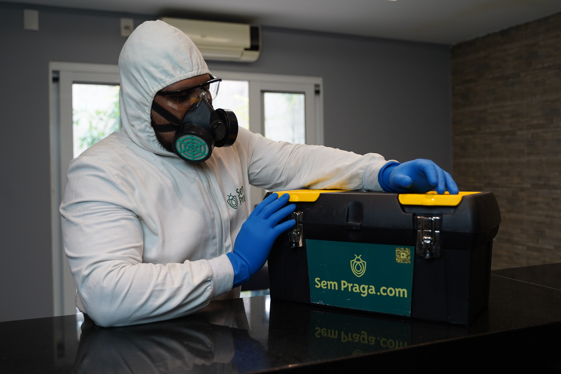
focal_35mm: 35
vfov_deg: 37.8
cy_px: 183
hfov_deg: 54.4
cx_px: 278
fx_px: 545
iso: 500
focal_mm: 33
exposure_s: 1/200
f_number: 2.8
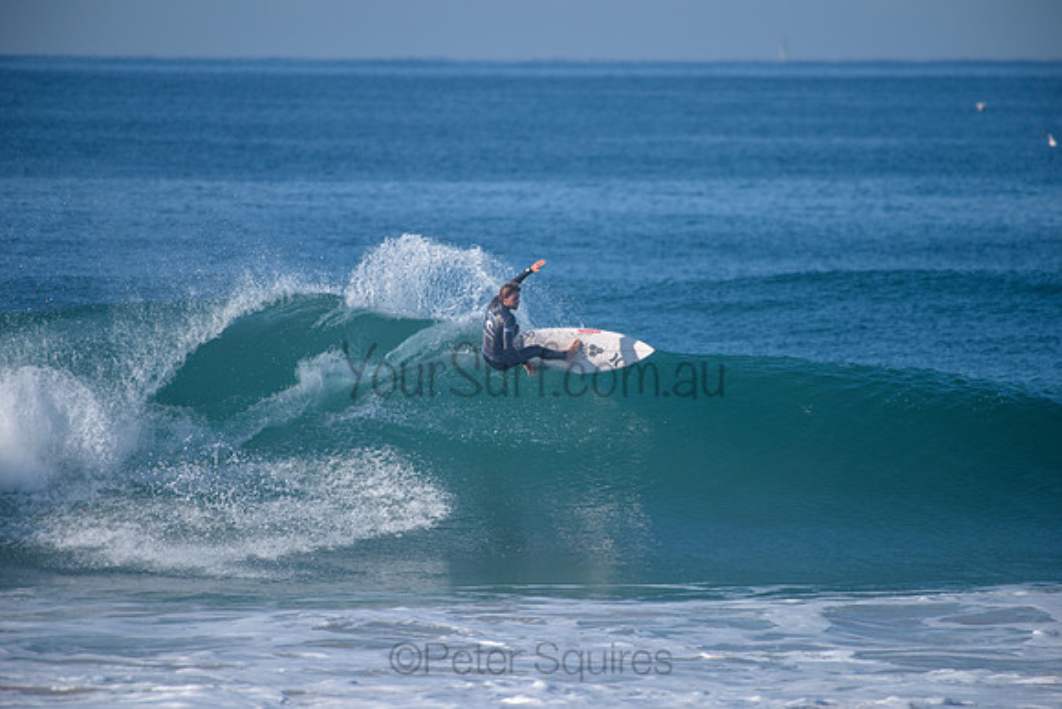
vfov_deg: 2.8
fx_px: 14753
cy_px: 354
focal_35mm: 500
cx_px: 531
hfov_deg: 4.1
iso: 220
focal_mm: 500
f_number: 5.6
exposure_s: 1/2000
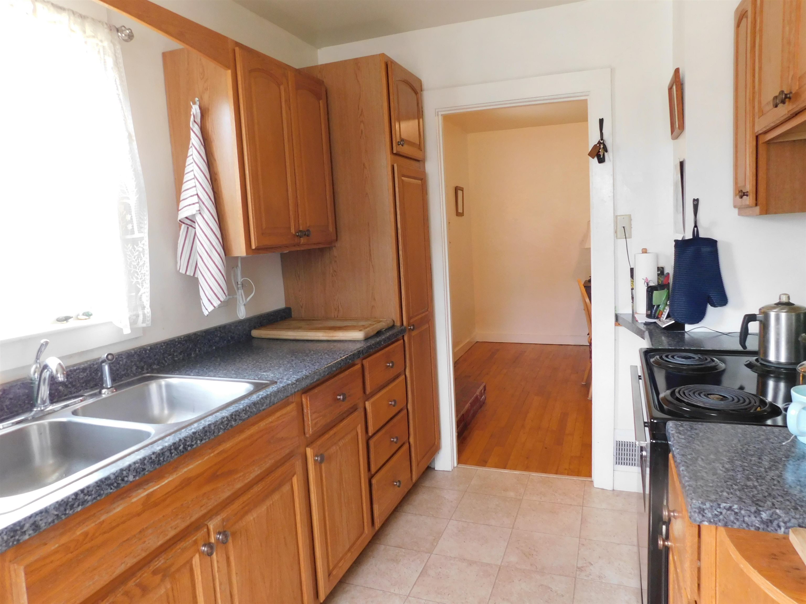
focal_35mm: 24
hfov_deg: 71.6
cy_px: 302
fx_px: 559
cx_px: 403
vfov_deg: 56.8
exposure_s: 1/30
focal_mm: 4.1
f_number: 3
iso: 250
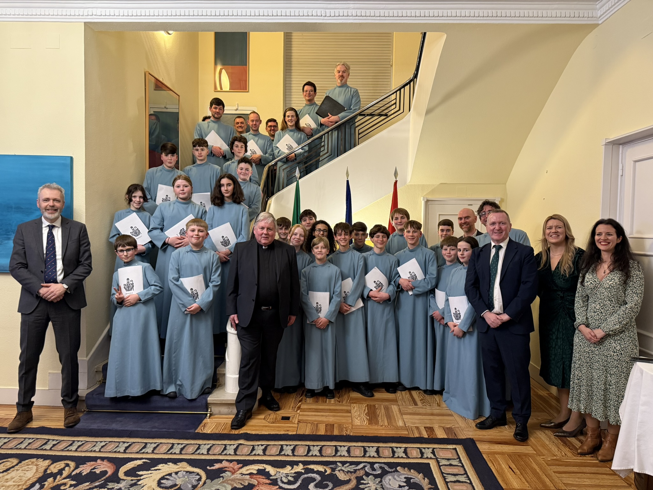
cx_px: 326
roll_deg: -0.8
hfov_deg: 71.6
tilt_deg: -2.3
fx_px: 453
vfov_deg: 56.8
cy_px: 245
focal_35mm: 24
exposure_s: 1/50
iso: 400
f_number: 1.78
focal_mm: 6.76
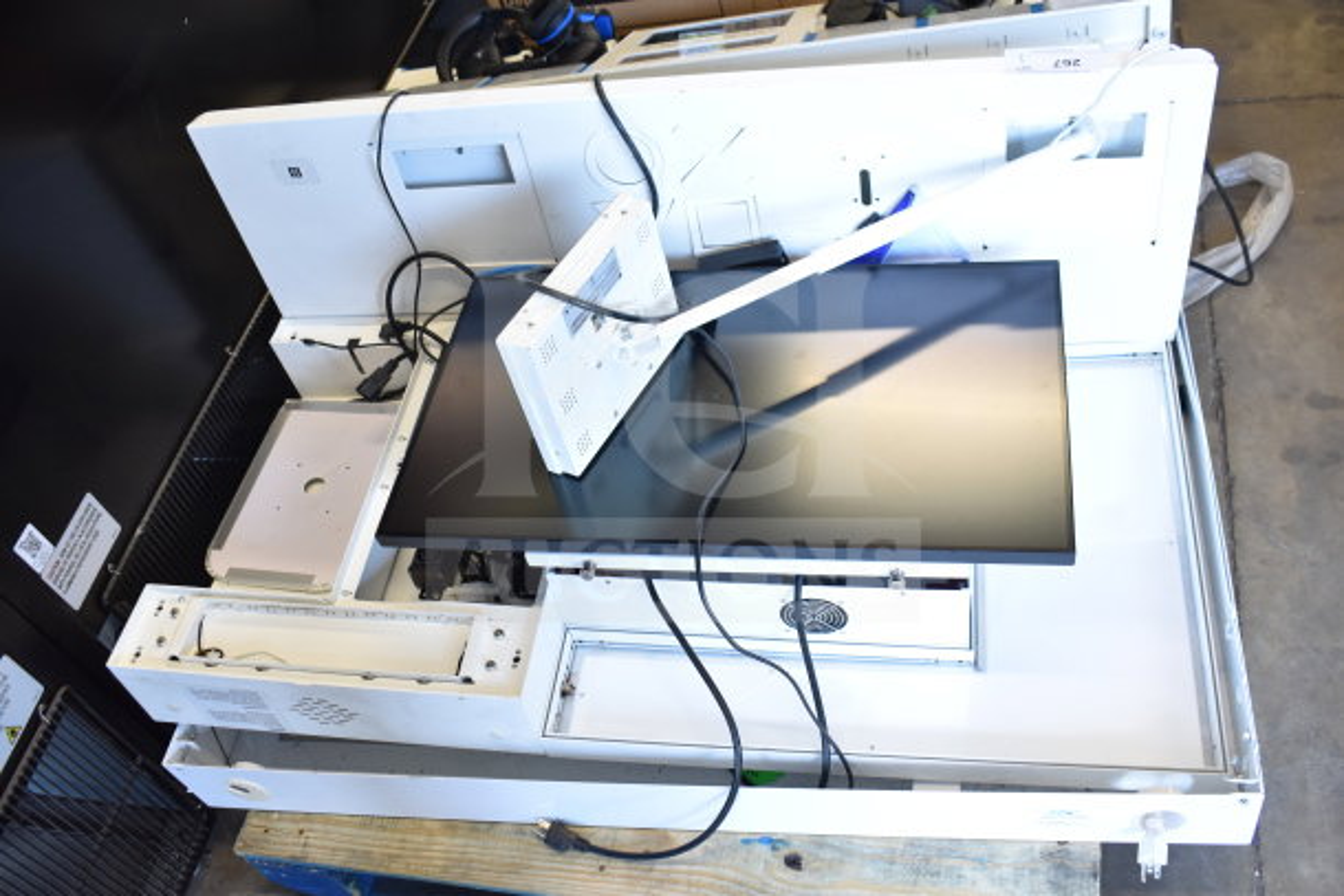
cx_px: 672
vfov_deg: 40.0
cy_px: 448
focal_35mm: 33
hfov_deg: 57.2
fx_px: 1232
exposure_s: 1/30
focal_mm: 22
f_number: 3.8
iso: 640
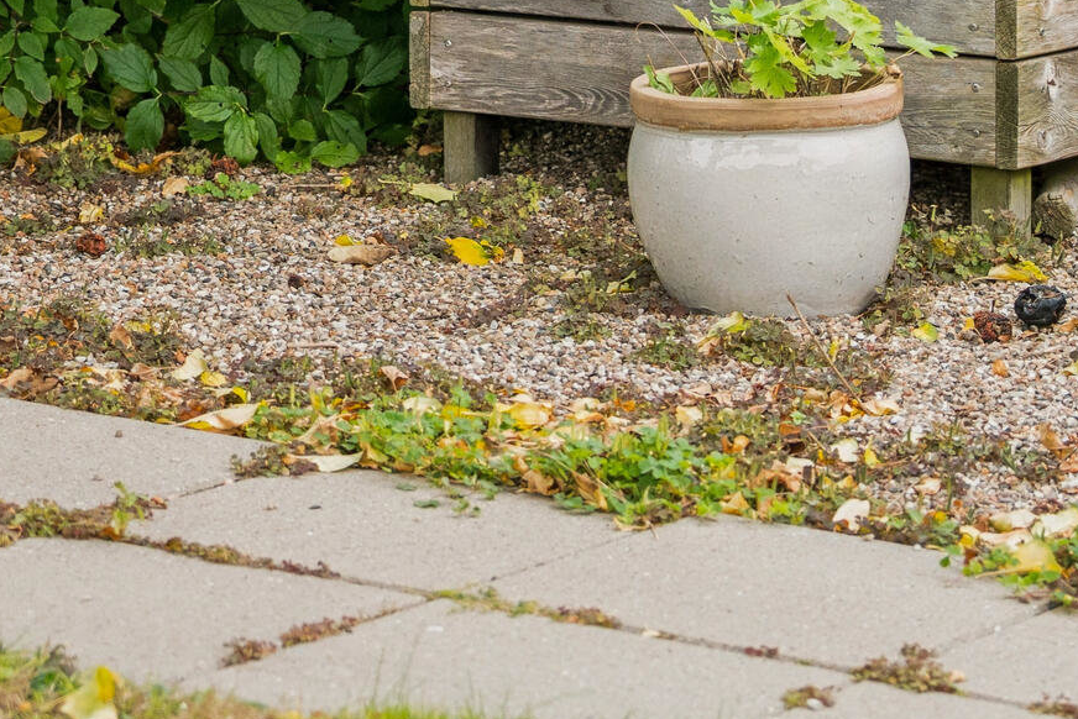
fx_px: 5871
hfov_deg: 10.5
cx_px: 347
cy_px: -490
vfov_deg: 6.9
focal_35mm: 196
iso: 1000
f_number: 3.5
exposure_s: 1/400
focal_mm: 57
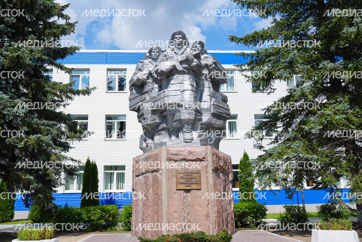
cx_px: 181
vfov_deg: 38.9
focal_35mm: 34
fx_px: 342
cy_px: 121
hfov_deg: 55.8
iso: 640
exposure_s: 1/8000
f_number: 4
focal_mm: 34
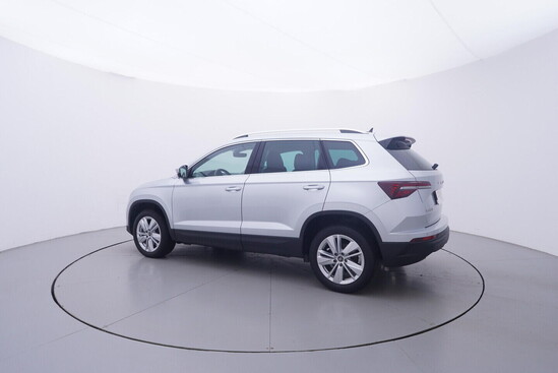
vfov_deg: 56.2
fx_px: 349
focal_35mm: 22
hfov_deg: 77.3
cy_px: 186
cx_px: 279
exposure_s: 1/80
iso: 200
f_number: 5
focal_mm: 15
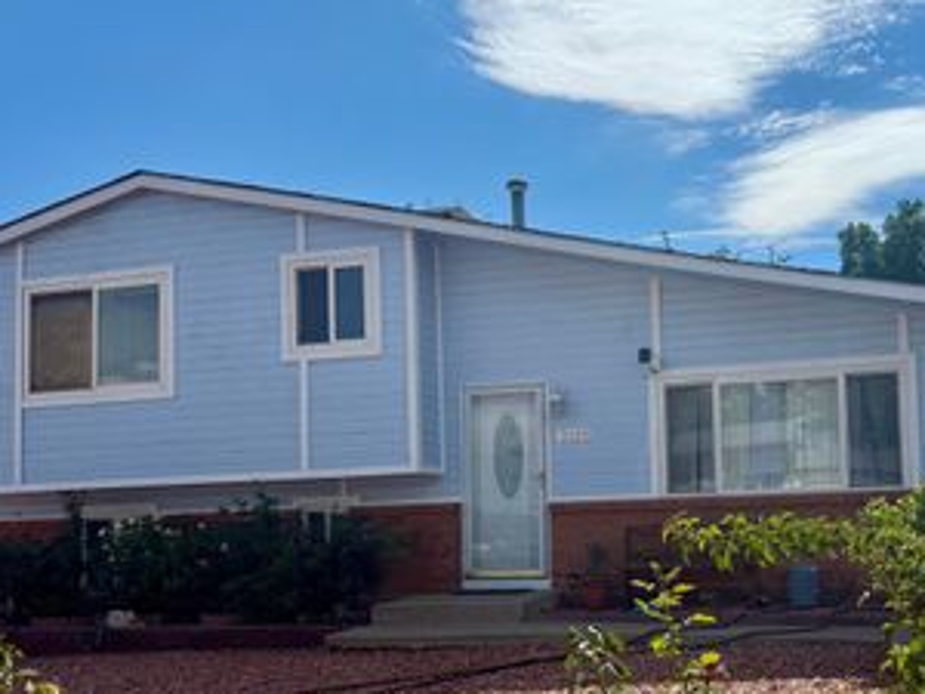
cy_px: 455
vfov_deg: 35.7
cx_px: 620
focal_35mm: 40
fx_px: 1069
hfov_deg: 46.0
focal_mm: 6.76
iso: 125
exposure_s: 1/14286
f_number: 1.78
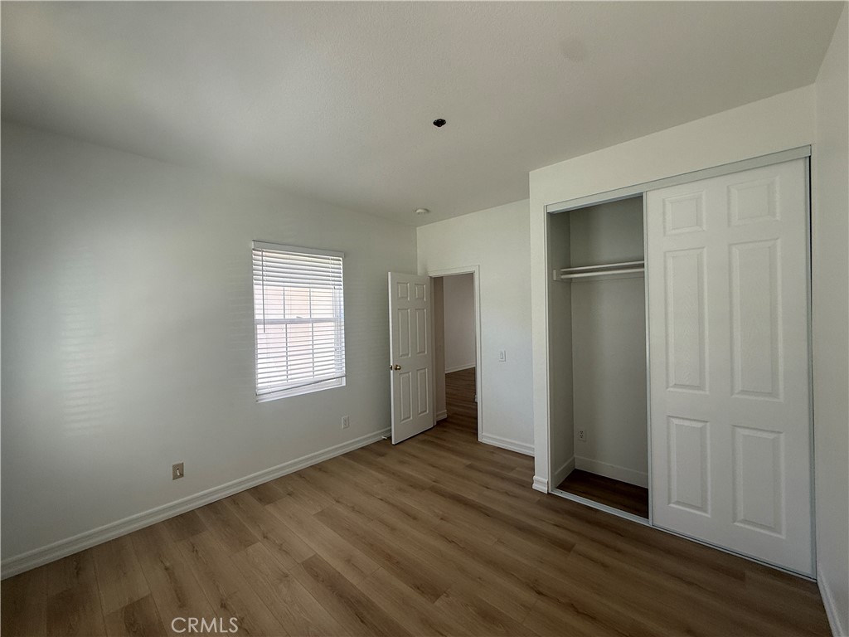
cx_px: 424
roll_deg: +1.1
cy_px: 318
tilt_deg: -0.3
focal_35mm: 14
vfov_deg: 85.7
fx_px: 343
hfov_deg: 102.1
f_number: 2.2
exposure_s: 1/127
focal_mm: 2.22
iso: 64
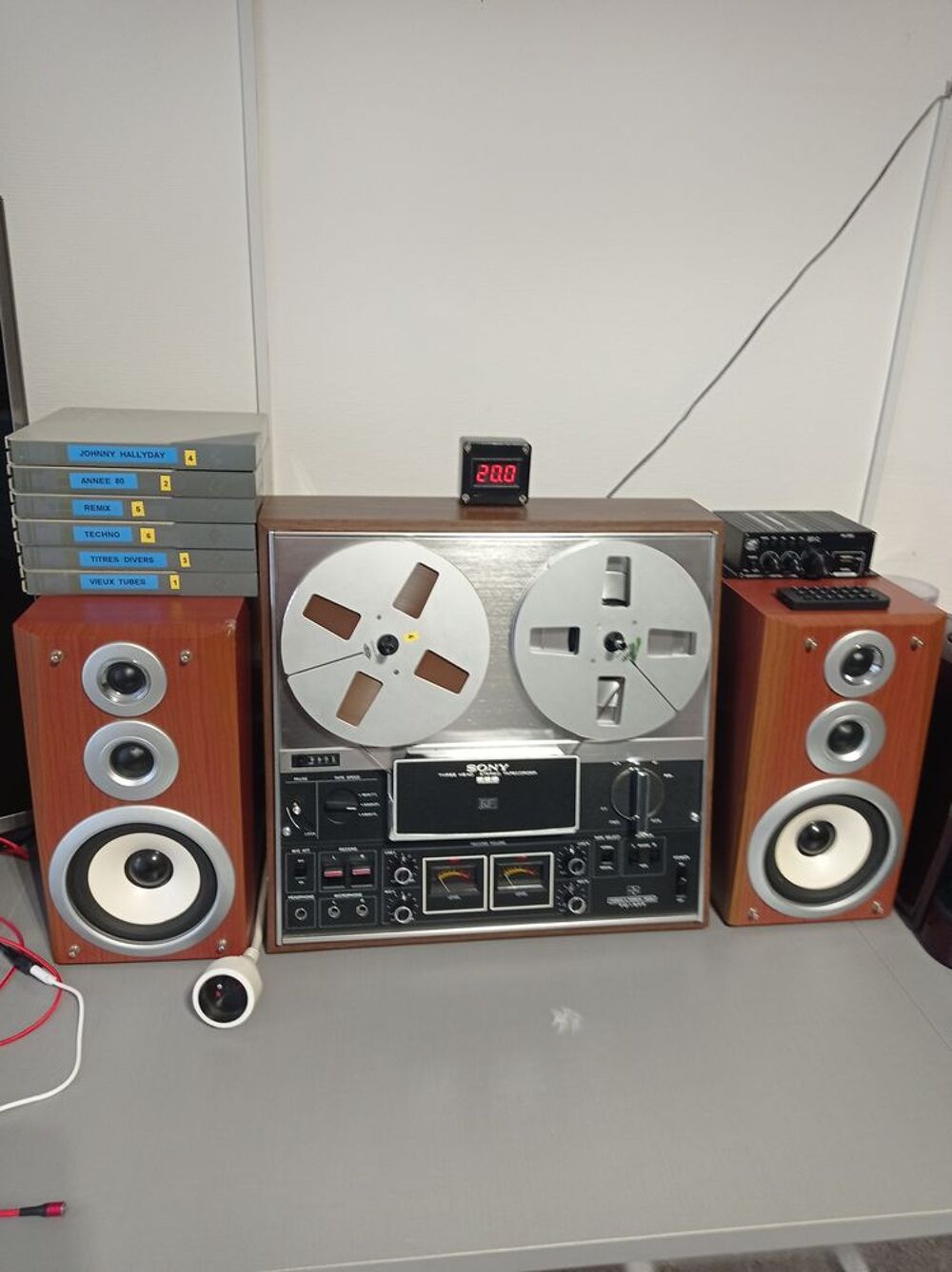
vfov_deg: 63.5
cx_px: 476
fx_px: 1029
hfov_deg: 49.7
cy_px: 636
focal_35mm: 28
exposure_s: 1/33.3
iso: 308
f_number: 1.79
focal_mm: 4.74
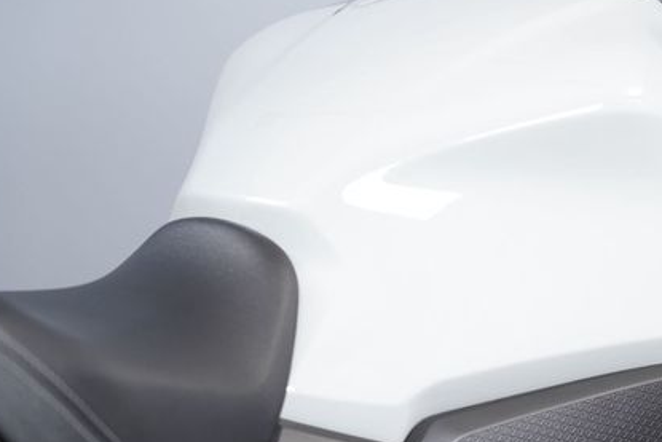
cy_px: 191
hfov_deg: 12.6
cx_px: 488
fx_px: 2980
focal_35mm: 162
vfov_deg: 8.5
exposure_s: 1/100
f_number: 4
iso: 1600
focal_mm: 105
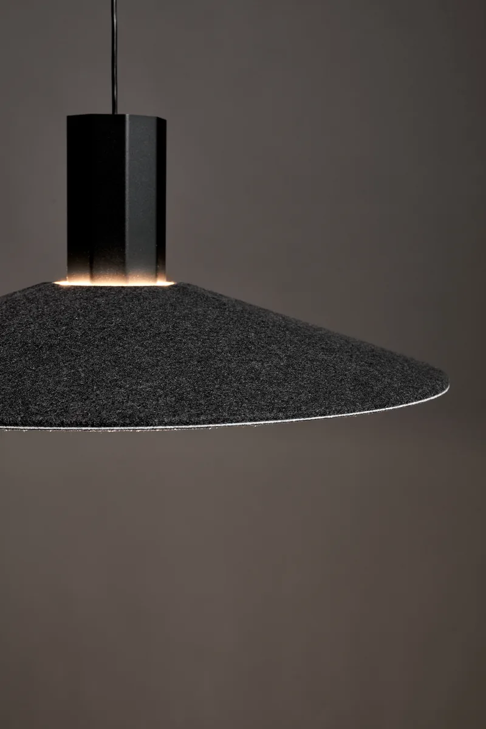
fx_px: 1174
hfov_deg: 23.4
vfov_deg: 34.5
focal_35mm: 58
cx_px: 243
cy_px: 364
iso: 200
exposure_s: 1/4
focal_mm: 58
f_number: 10
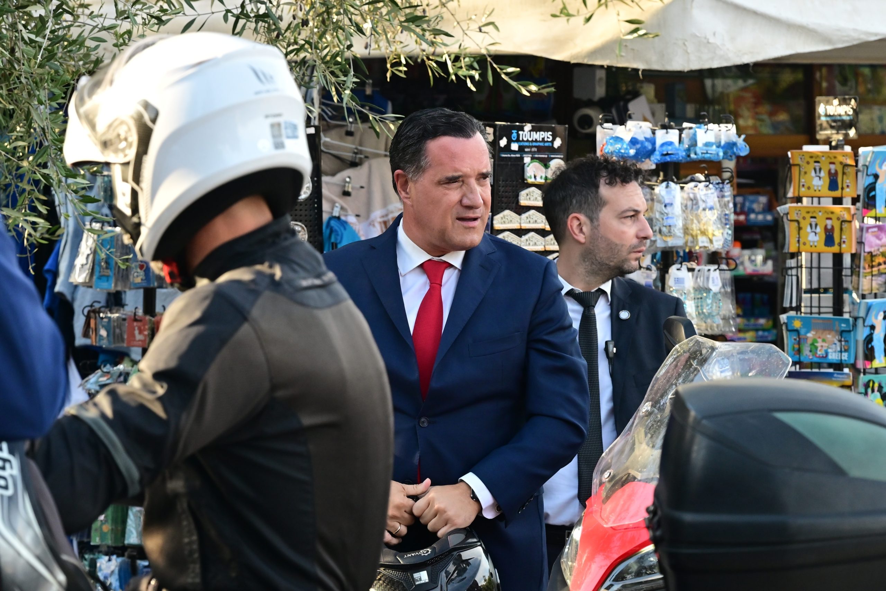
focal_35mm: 180
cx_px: 443
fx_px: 4430
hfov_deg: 11.4
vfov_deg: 7.6
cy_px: 296
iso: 1400
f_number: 6.3
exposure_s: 1/500
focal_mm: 120
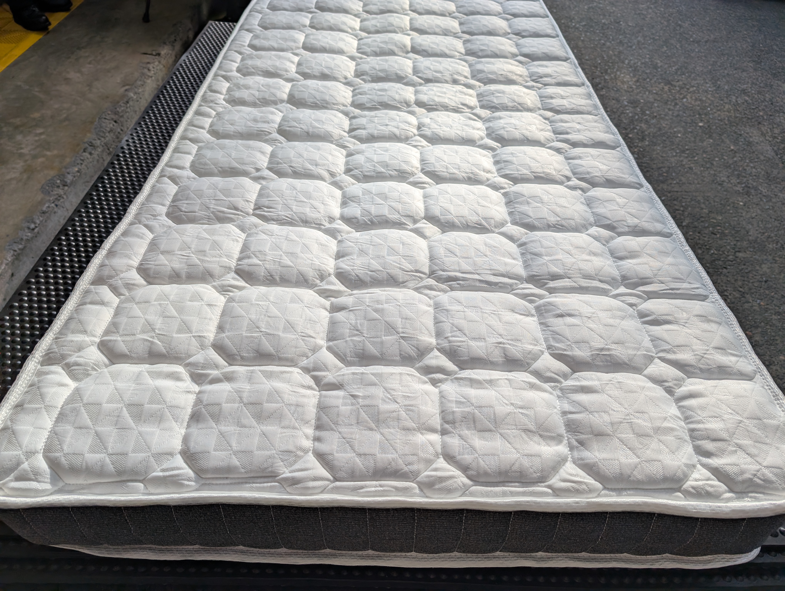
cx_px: 392
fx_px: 545
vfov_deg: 56.9
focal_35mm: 24
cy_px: 296
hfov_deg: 71.5
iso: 23
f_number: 1.68
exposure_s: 1/390
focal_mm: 6.9
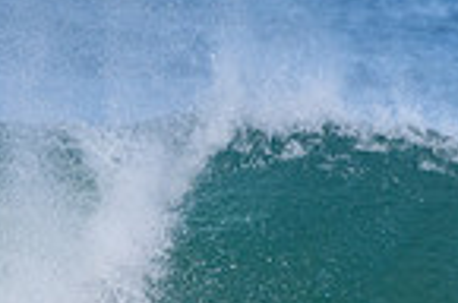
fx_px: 30555
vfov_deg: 0.6
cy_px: 488
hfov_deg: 0.9
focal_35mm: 2407
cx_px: 354
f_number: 5.6
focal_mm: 400
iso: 500
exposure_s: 1/2000
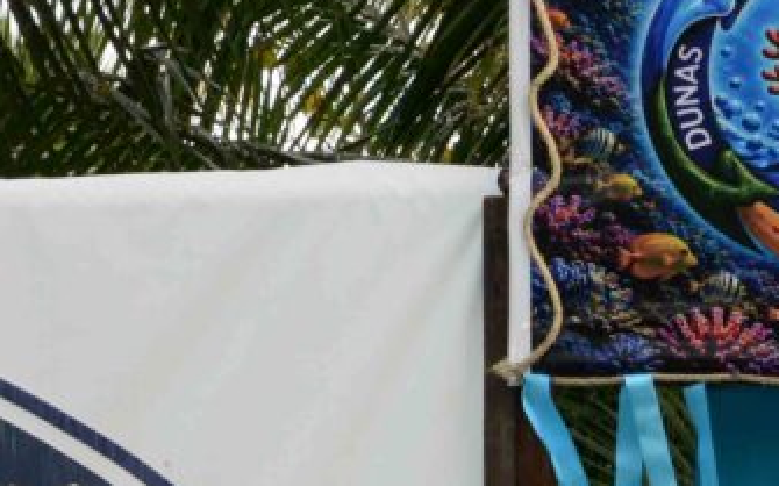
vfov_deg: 8.0
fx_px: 3374
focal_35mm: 159
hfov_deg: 12.3
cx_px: 1300
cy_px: 766
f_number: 11
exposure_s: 1/160
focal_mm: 34
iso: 640
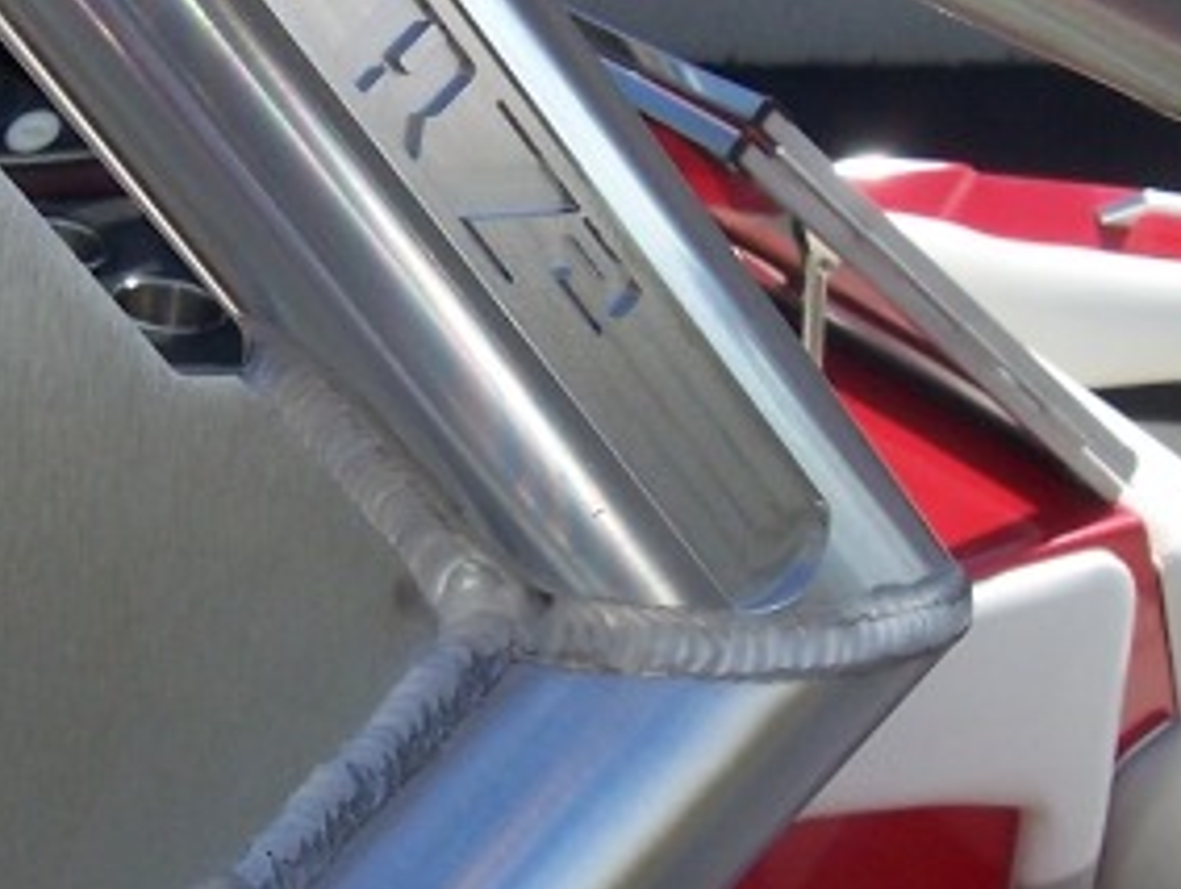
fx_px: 3279
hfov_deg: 20.4
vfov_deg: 15.4
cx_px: 505
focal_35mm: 96
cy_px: 380
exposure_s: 1/350
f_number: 5.6
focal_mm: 5.6
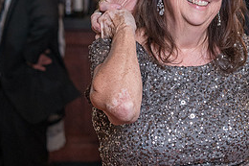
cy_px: 60
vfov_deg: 6.9
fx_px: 1382
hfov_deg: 10.2
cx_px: 240
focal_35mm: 200
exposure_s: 1/200
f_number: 4
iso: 2000
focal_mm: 70
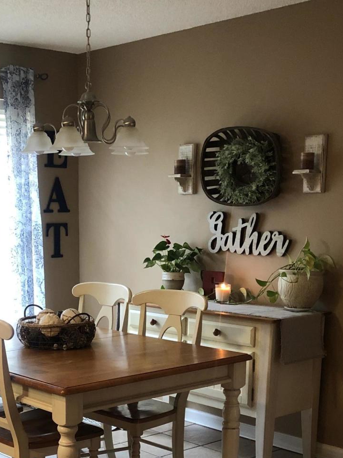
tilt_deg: -12.8
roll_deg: +0.3
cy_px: 382
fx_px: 767
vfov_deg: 32.1
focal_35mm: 58
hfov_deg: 25.0
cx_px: 91
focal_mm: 3.99
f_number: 1.8
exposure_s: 1/15
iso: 50
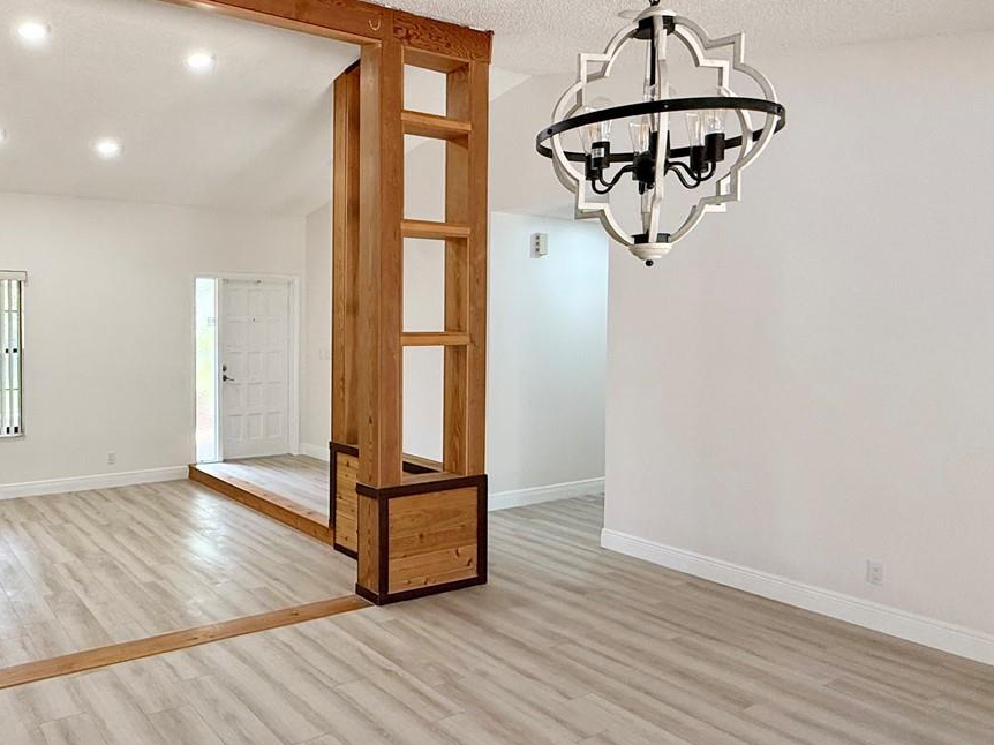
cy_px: 343
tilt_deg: -1.5
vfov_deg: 53.0
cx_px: 255
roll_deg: -0.3
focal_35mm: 26
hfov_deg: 63.6
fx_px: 746
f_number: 2.2
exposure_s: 1/120
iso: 160
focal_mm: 2.22
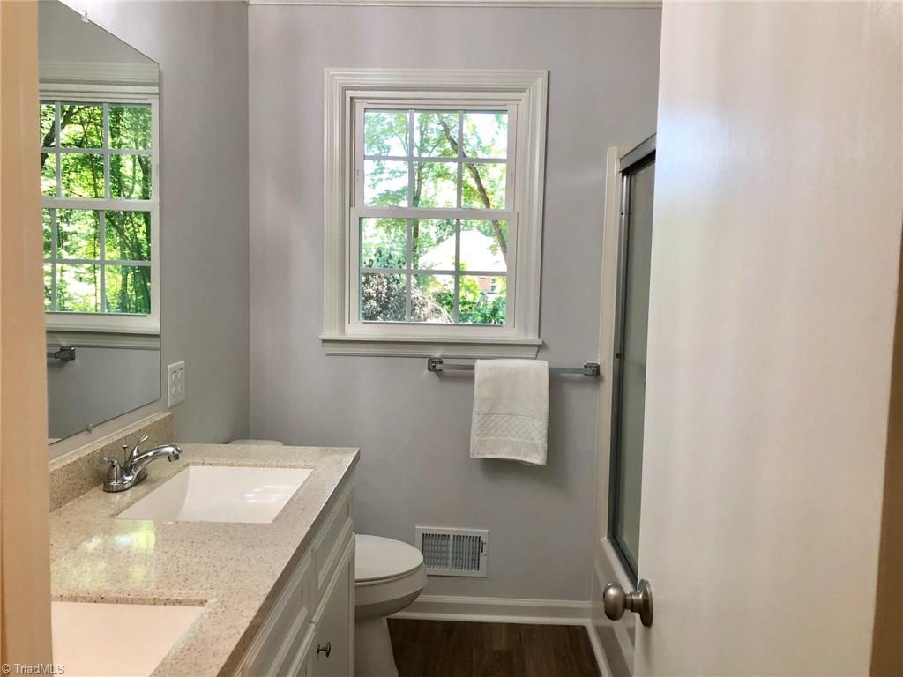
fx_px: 730
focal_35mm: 28
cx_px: 452
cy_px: 338
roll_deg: -0.7
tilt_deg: -5.1
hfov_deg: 63.4
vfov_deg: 49.7
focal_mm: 3.99
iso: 32
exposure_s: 1/30
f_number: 1.8
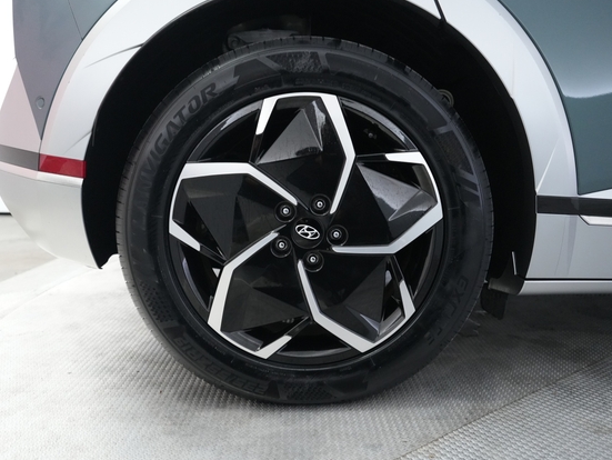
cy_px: 233
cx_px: 318
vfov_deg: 48.3
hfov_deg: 61.6
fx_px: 513
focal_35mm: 29
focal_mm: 26
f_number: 2.8
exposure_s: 1/160
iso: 5000
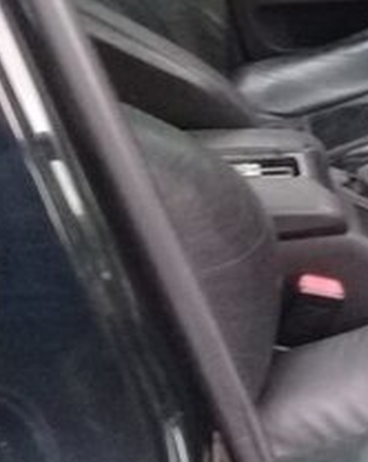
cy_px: 190
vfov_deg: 20.0
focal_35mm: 96
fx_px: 1309
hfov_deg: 14.3
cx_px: 650
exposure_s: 1/33
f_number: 2.2
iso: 200
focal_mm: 3.3
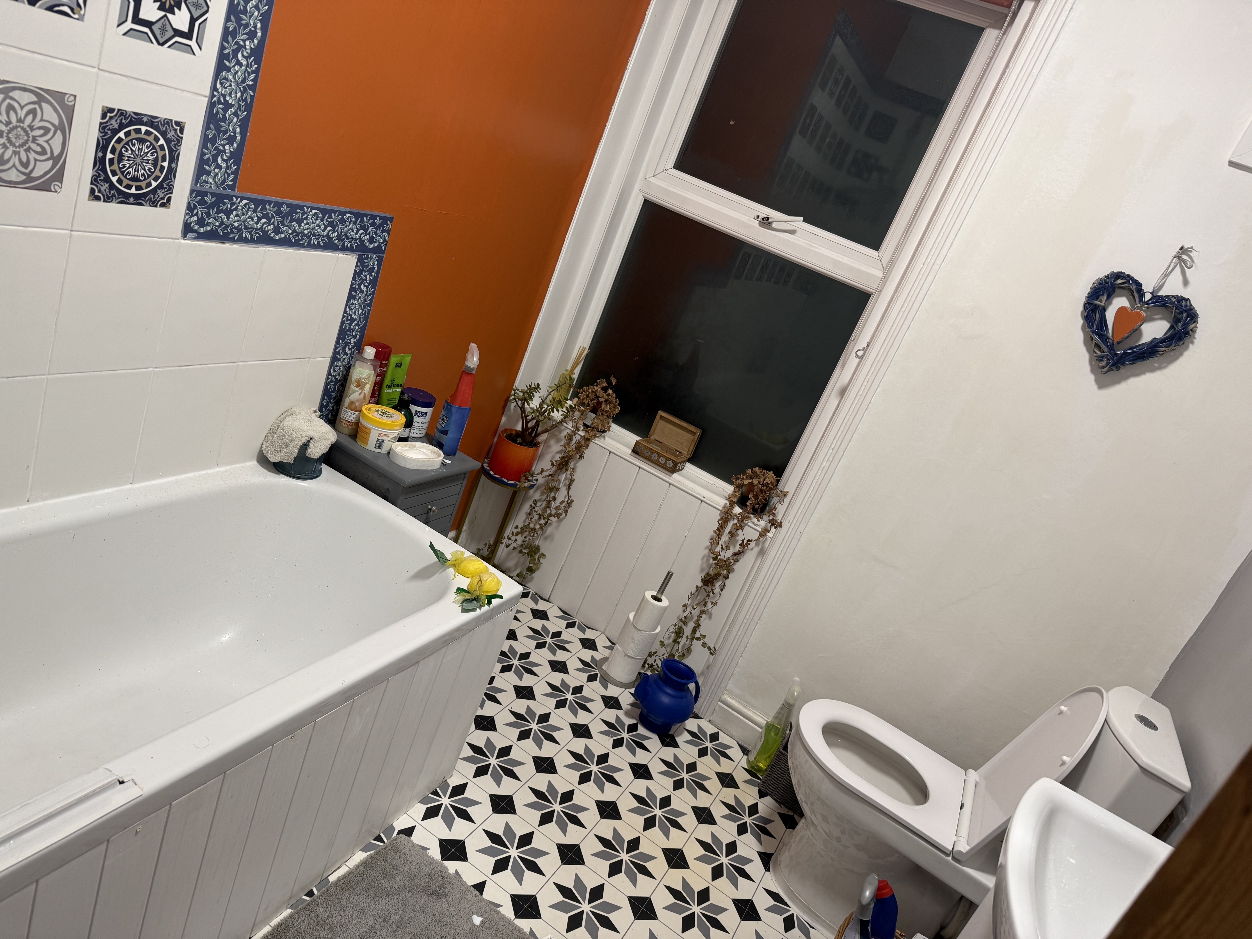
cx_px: 626
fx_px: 868
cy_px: 470
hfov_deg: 71.6
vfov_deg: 56.8
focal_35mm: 24
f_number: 1.78
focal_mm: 6.76
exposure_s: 1/50
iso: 125
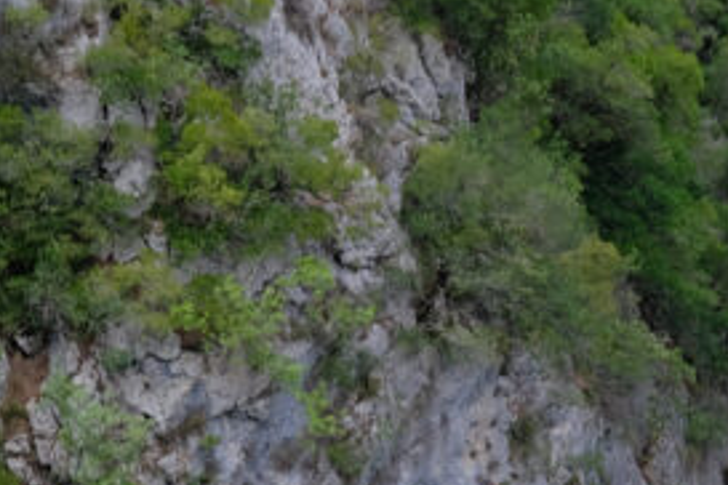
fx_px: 3417
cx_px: 888
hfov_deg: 11.9
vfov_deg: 7.9
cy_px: 817
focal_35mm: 169
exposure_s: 1/180
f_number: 4.5
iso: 200
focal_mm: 30.2
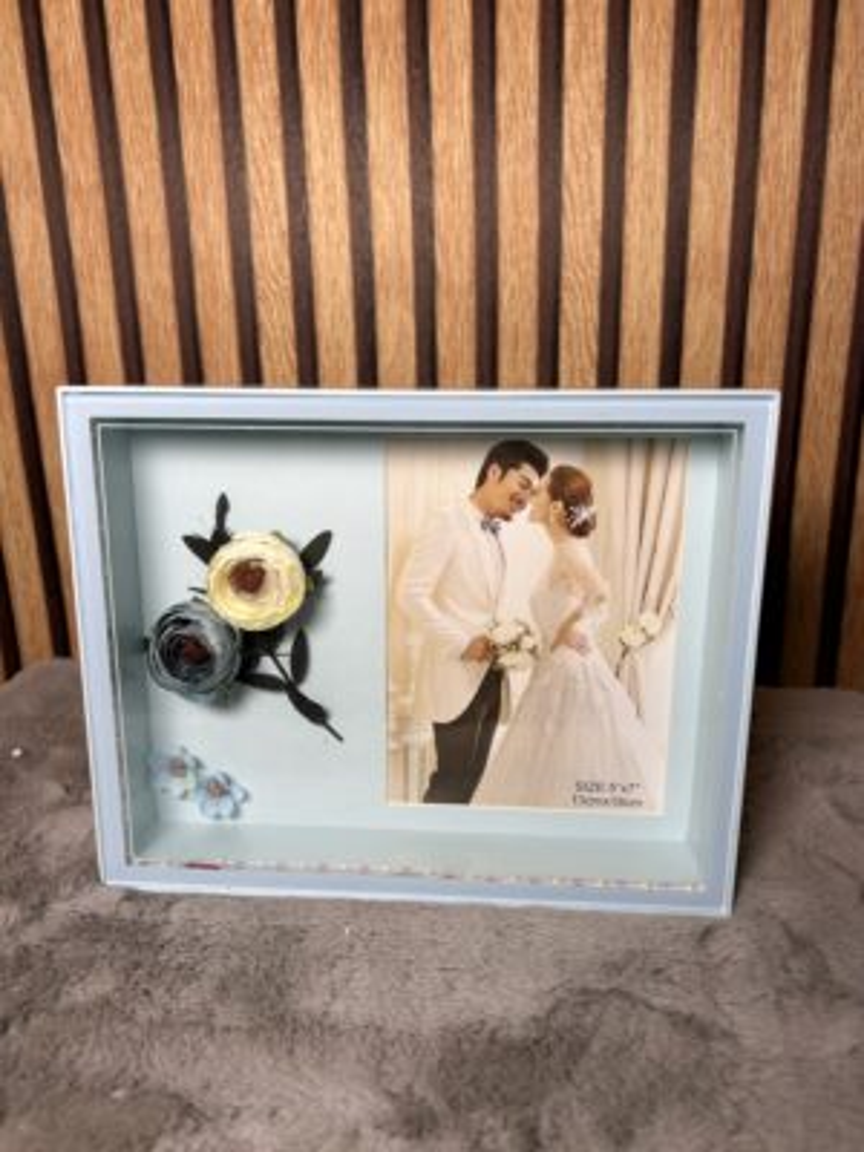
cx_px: 432
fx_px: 865
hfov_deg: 53.1
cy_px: 576
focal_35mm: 26
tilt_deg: -15.9
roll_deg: +0.5
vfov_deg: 67.3
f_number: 1.5
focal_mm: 5.7
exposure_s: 1/100
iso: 32
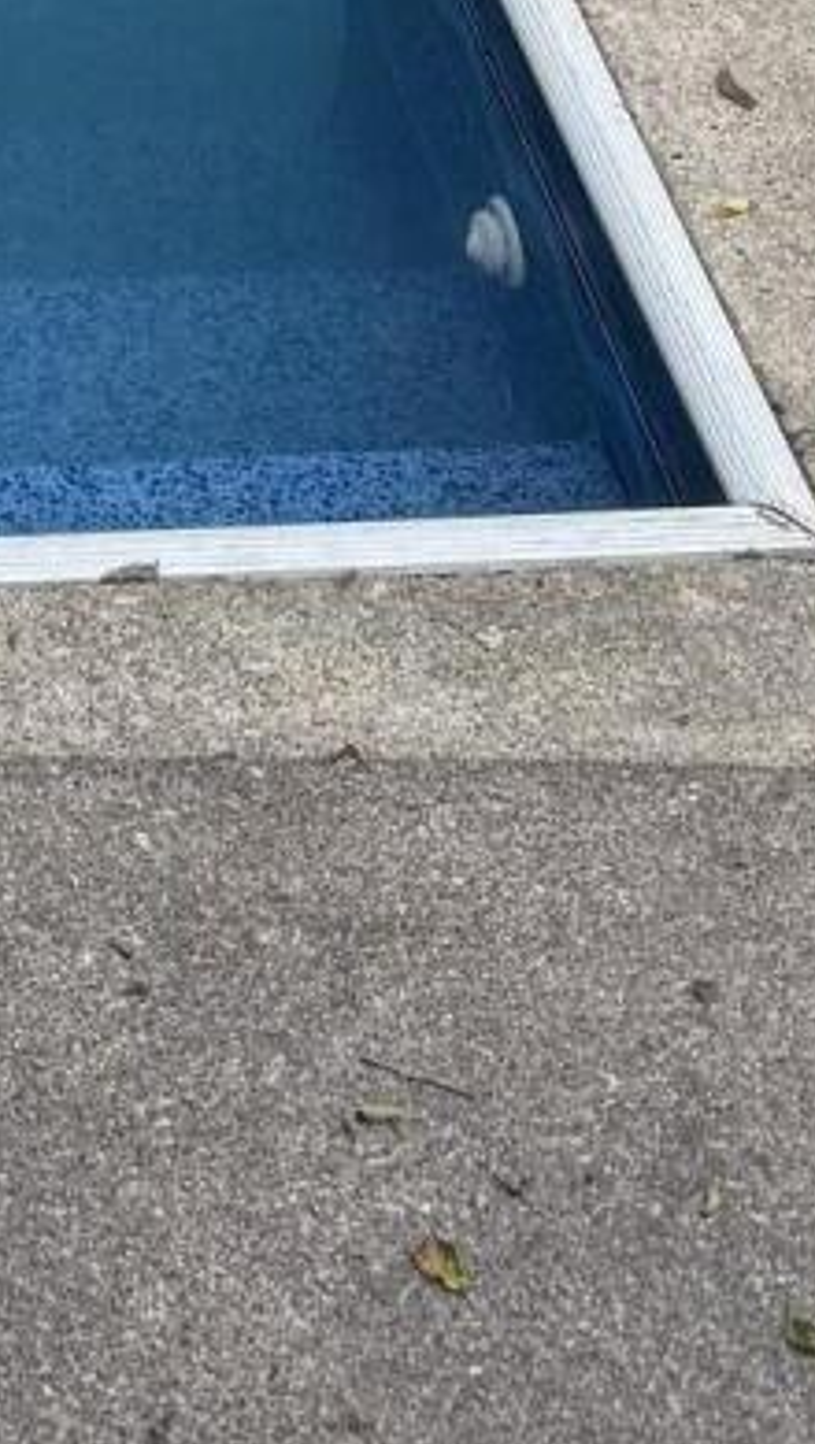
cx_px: -859
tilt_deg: -14.4
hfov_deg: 8.6
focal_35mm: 134
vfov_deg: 12.8
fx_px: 5137
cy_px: -1899
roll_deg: +1.4
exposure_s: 1/849
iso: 100
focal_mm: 6.76
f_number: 1.78
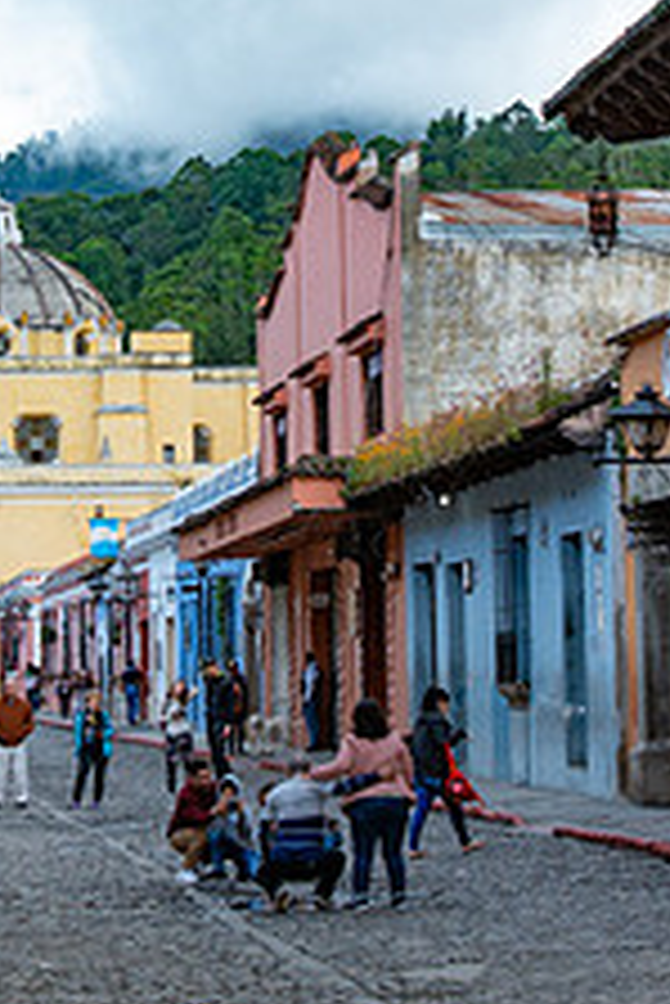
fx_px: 3930
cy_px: 171
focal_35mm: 141
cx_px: 130
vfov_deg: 14.4
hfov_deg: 9.7
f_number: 22
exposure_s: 1/80
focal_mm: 70
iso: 1000
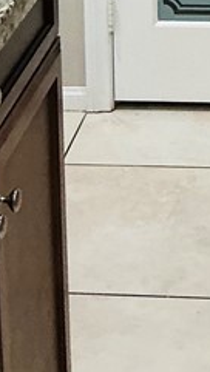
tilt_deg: -8.8
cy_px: -279
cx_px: 306
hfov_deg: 8.9
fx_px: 1323
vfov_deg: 14.3
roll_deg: +1.1
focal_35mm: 134
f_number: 1.8
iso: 125
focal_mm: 3
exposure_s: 1/60
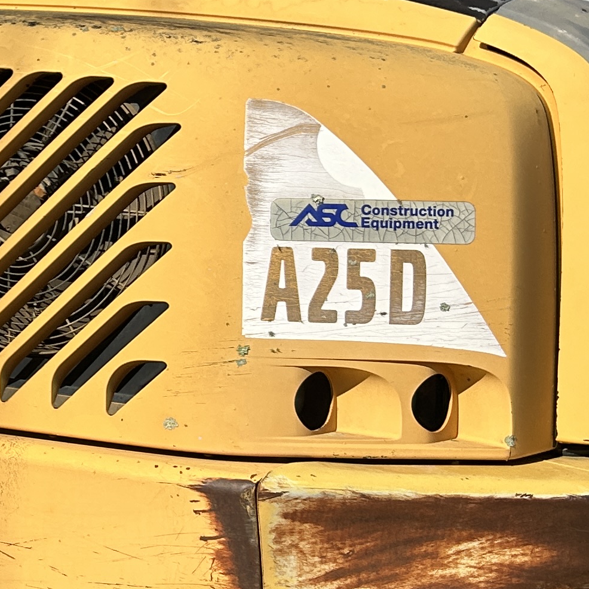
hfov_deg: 16.8
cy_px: 188
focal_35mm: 94
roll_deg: -2.7
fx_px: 1810
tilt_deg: -2.2
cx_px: -281
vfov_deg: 18.4
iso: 50
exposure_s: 1/5319
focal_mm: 5.7
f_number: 1.5
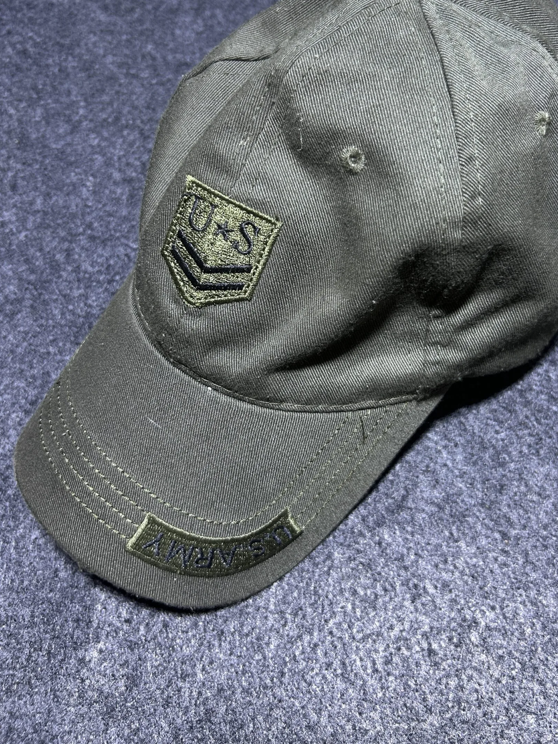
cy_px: 310
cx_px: 332
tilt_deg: -33.6
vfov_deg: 58.0
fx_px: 666
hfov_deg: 45.2
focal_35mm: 31
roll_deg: +4.6
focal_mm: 5.7
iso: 125
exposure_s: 1/100
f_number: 1.5
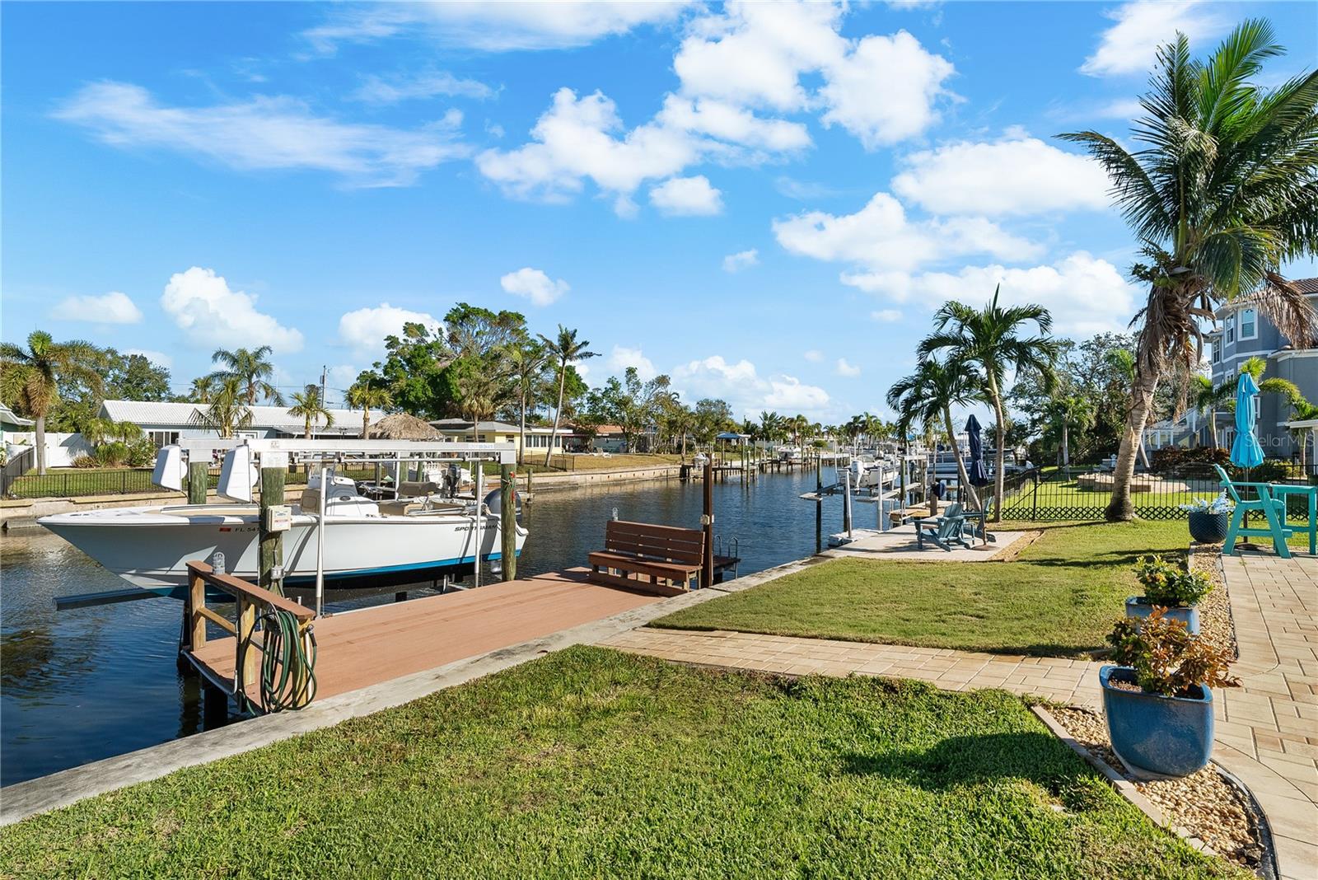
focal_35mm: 16
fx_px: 586
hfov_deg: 96.7
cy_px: 440
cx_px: 659
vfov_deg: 73.8
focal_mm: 16
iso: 640
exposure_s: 1/640
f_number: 7.1
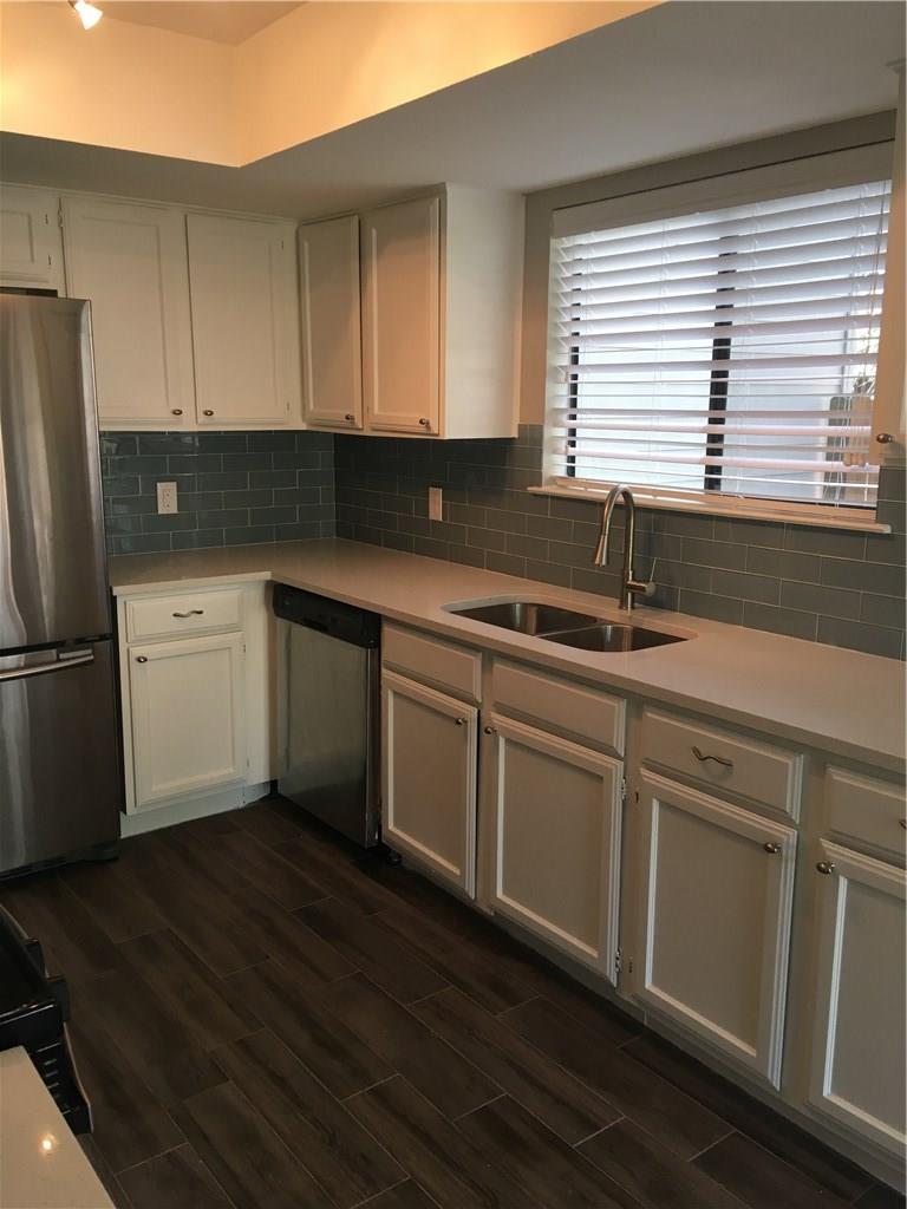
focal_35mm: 29
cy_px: 604
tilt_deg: -8.6
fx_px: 1013
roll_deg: -1.1
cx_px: 454
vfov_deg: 61.7
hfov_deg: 48.2
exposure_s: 1/30
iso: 50
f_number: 2.2
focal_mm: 4.15
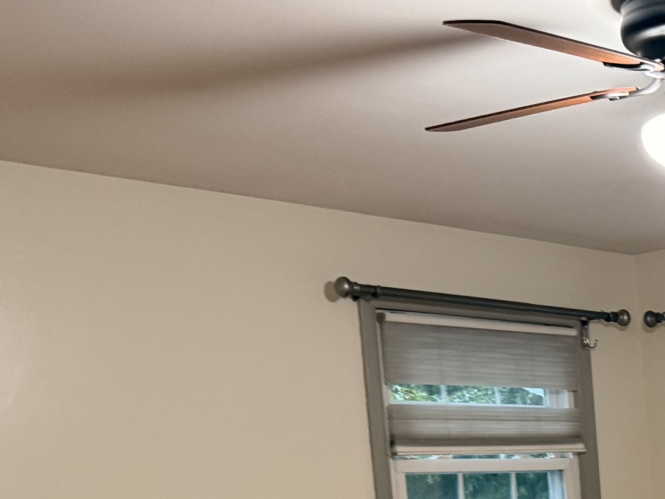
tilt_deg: -6.4
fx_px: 1306
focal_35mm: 68
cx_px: 836
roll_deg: +2.2
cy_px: 632
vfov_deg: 20.0
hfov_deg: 25.2
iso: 320
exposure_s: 1/60
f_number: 1.78
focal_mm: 6.76
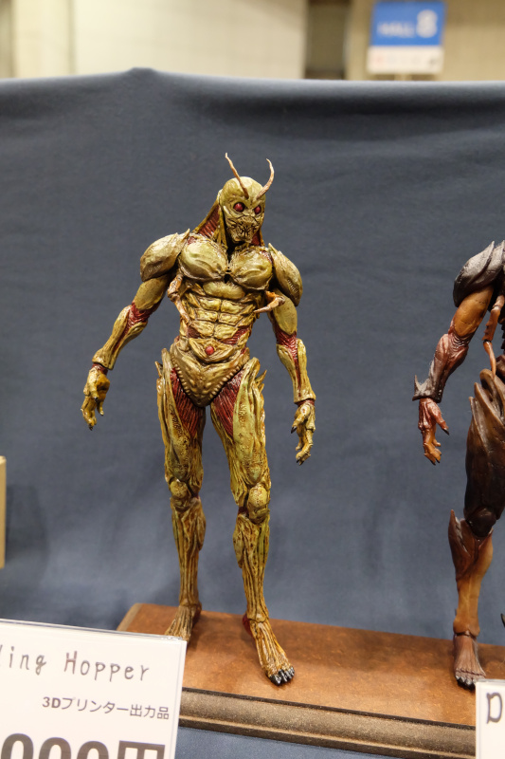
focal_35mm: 29
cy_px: 380
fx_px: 610
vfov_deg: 63.7
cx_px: 252
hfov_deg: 44.9
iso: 3200
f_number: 3.8
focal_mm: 19.2
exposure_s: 1/42
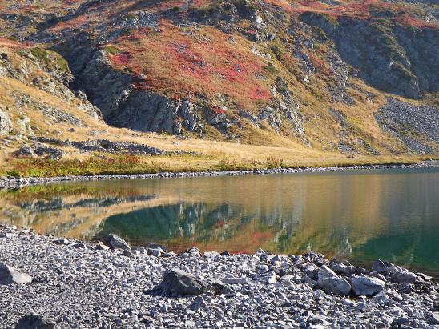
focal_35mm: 62
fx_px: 786
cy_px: 164
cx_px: 220
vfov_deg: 23.7
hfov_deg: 31.2
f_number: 4.6
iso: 50
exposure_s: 1/125
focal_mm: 11.1
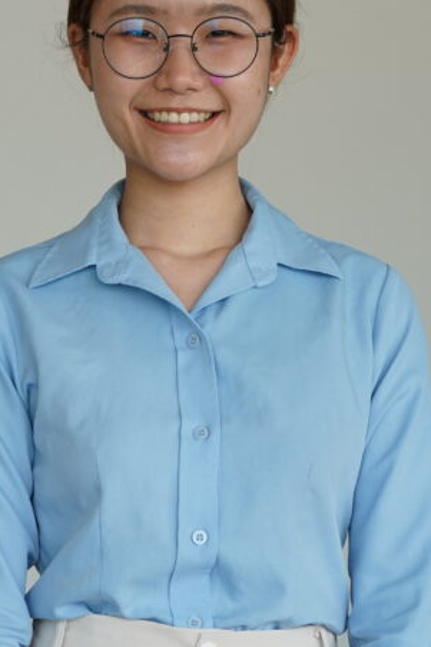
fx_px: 2444
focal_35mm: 136
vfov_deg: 15.1
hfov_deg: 10.1
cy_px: 216
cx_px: 210
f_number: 5.6
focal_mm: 60
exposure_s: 1/60
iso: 200
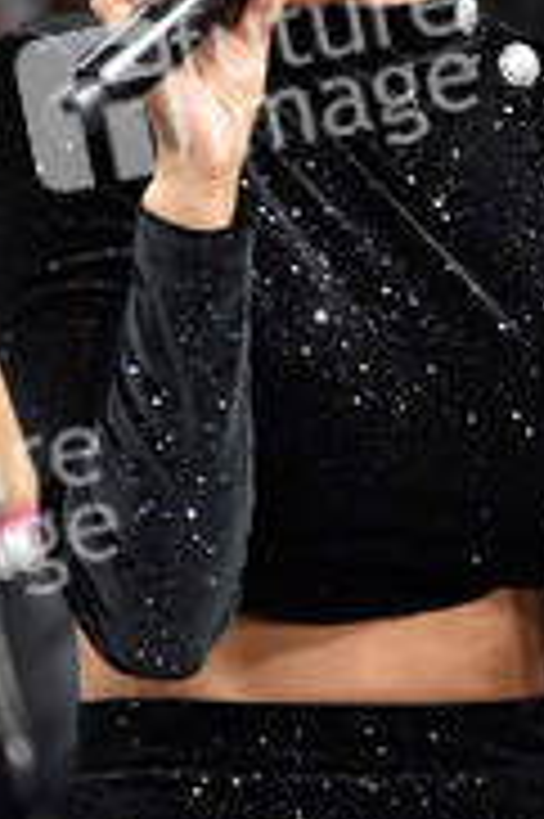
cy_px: 310
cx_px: 378
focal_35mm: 506
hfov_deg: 2.7
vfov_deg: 4.1
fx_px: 11490
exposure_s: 1/160
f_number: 5.6
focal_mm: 230
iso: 1600
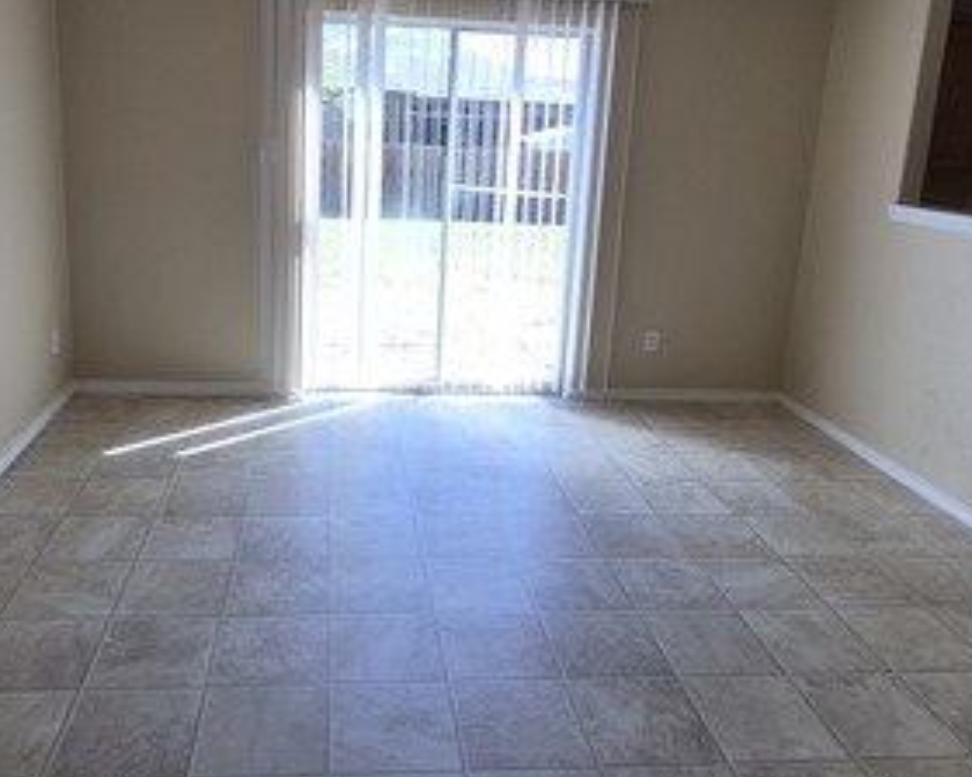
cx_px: 434
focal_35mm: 29
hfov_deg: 60.3
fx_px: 834
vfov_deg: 49.6
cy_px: 302
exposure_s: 1/174
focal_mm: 1.74
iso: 40
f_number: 2.2
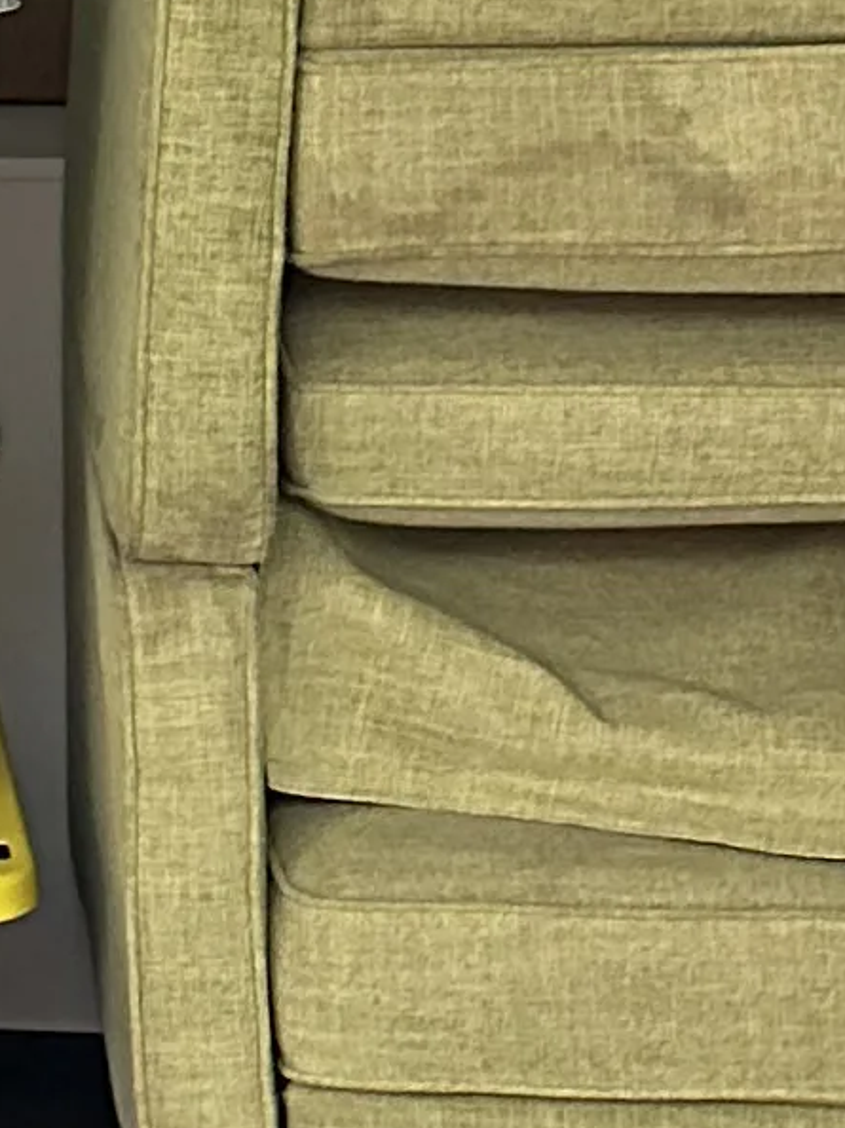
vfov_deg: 12.0
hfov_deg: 8.6
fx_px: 5309
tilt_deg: -12.6
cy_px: 108
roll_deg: +1.9
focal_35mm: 163
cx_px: -910
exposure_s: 1/60
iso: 800
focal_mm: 6.86
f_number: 1.78
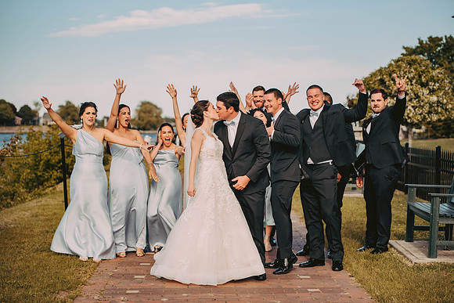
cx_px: 227
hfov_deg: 28.8
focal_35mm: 70
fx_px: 883
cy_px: 152
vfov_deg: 19.5
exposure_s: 1/4000
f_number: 2.8
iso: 500
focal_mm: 70
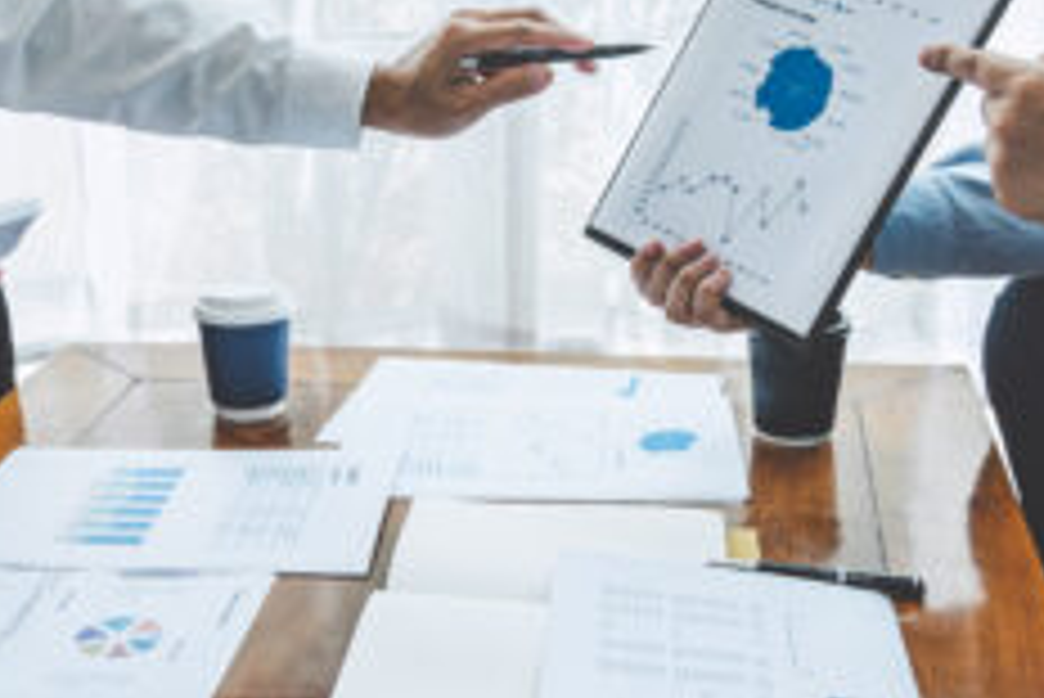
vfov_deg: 23.8
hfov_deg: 35.0
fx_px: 1654
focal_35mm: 57
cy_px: 367
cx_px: 486
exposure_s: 1/80
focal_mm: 22.3
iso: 200
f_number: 3.6
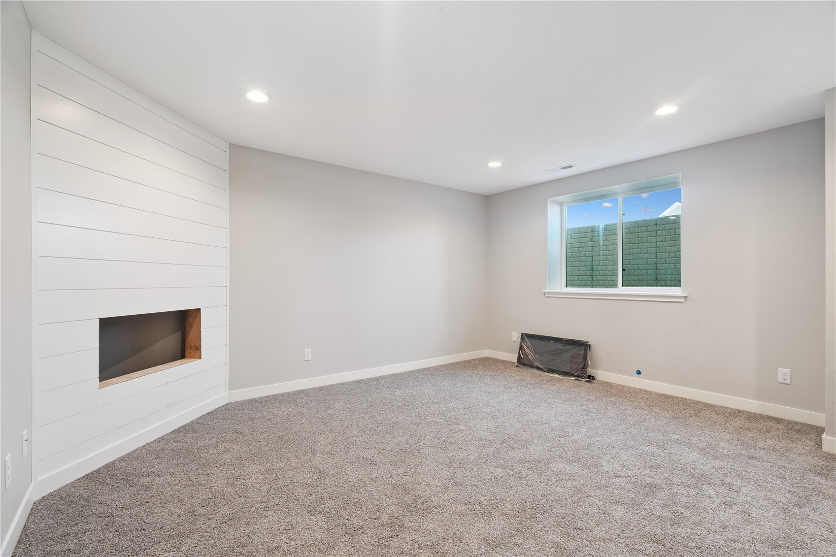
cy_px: 278
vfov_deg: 73.7
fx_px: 371
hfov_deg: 96.7
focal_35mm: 16
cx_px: 418
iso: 400
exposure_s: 1/4
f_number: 10
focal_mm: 16
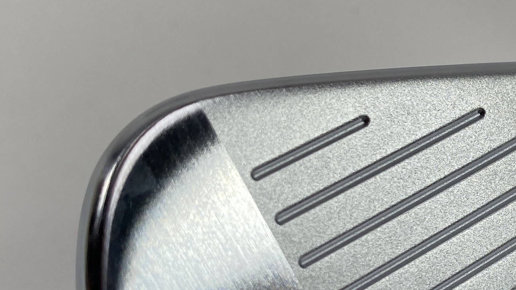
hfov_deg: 23.4
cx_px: 597
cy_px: 270
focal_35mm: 84
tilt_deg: -58.6
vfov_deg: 14.2
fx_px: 1149
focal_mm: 4.25
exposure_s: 1/412
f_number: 1.8
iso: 32
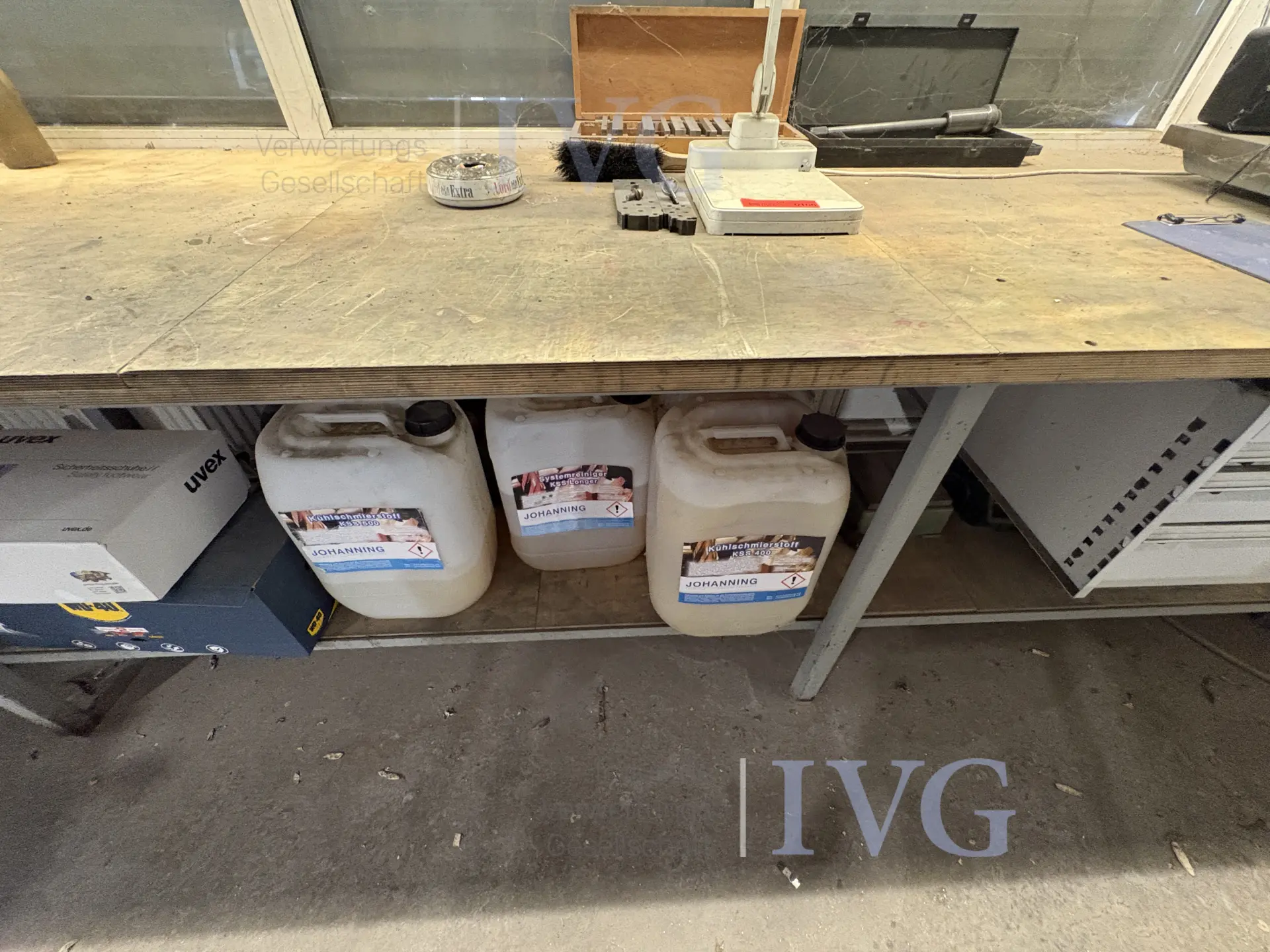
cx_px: 635
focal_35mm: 14
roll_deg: -0.7
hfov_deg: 102.1
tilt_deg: -43.1
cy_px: 476
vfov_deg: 85.7
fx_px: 514
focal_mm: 2.22
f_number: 2.2
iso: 800
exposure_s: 1/50
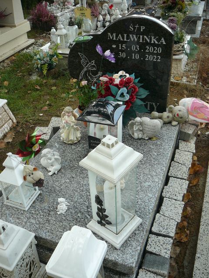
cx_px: 104
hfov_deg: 40.7
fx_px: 282
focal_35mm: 35
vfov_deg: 52.6
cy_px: 139
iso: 80
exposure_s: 1/160
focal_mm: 5.2
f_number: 2.8
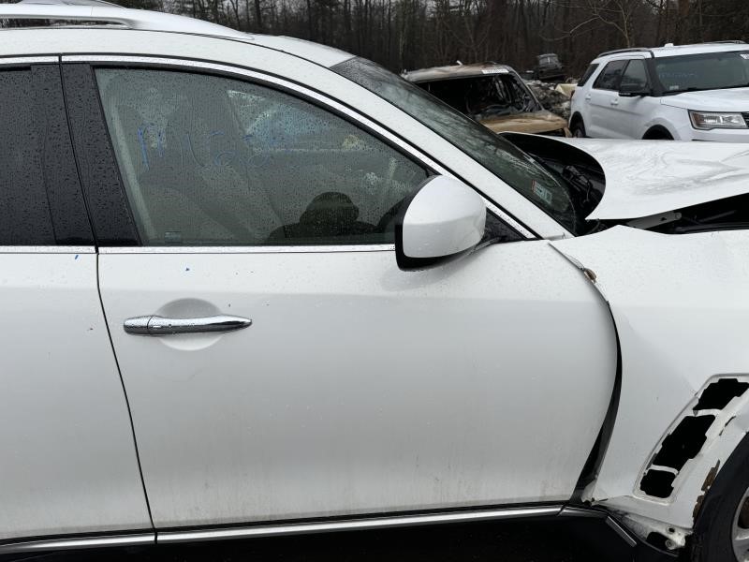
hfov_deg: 71.6
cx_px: 374
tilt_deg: -21.3
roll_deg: +2.3
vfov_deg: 56.8
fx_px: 519
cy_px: 281
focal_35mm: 24
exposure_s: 1/822
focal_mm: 6.86
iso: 80
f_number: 1.78
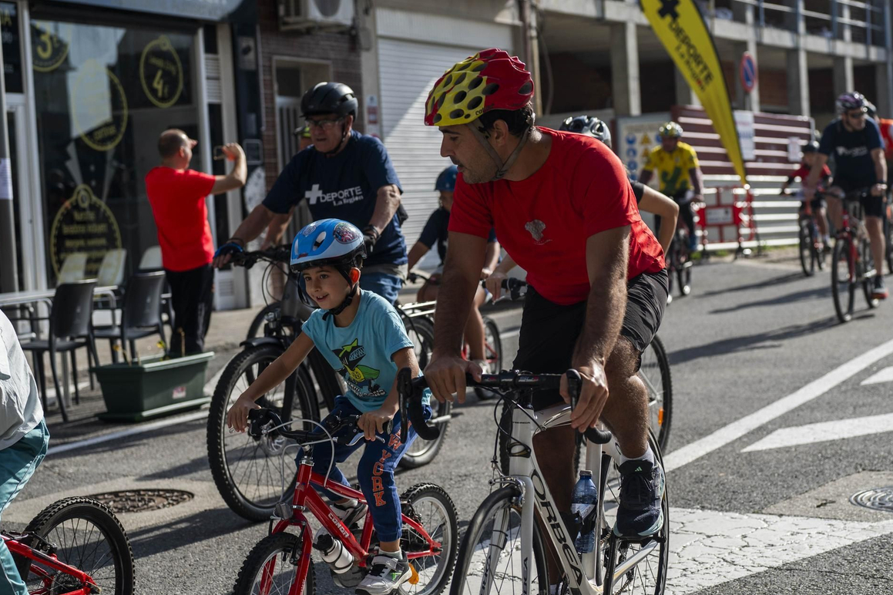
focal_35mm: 69
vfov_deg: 19.7
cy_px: 250
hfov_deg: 29.2
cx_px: 492
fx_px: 1711
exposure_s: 1/1250
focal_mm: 50
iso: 100
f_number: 3.2
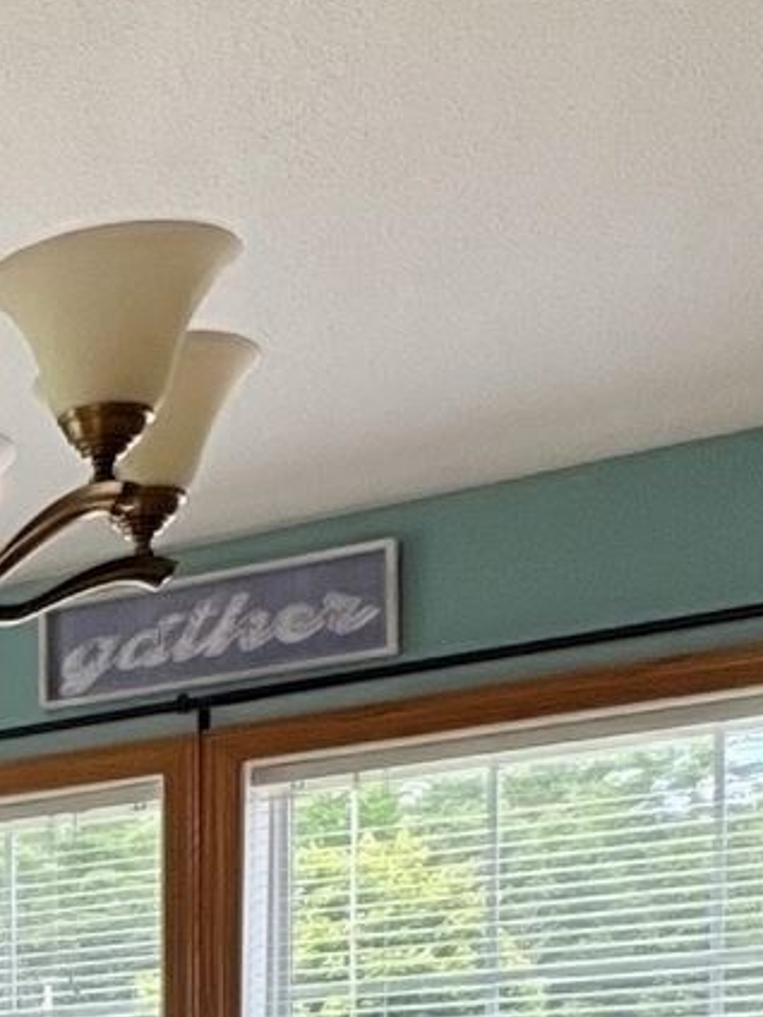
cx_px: -691
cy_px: 1406
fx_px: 2234
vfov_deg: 22.3
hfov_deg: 15.9
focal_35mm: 76
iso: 50
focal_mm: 2.22
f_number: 2.2
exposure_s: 1/99
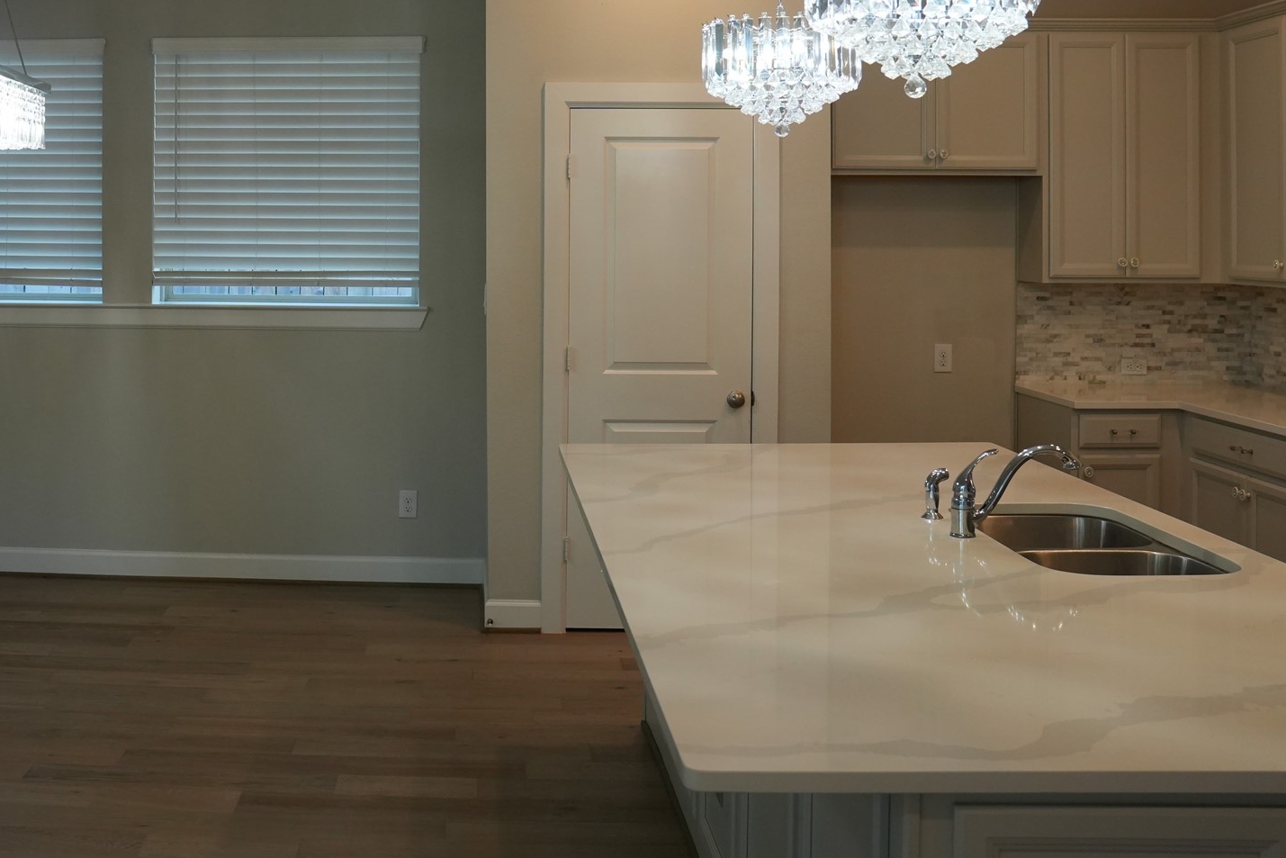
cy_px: 232
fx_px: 1385
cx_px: 383
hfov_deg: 48.6
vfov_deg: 33.8
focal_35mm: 39
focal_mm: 17
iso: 800
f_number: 4
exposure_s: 1/160
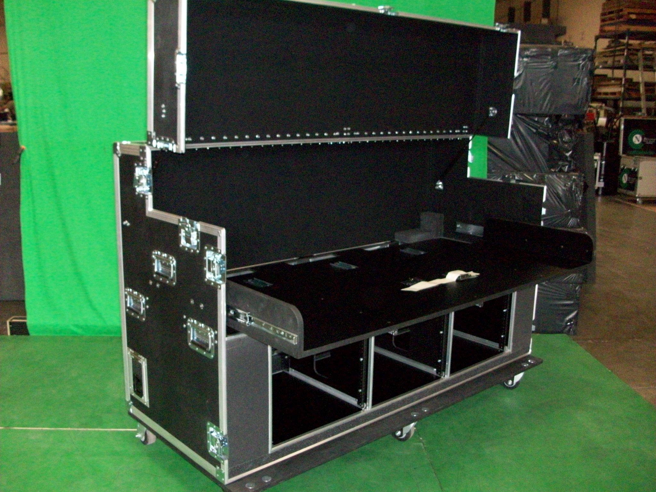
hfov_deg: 54.0
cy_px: 246
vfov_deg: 41.8
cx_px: 328
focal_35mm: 34
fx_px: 644
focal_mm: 5.7
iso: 320
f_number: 2.8
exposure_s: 1/60
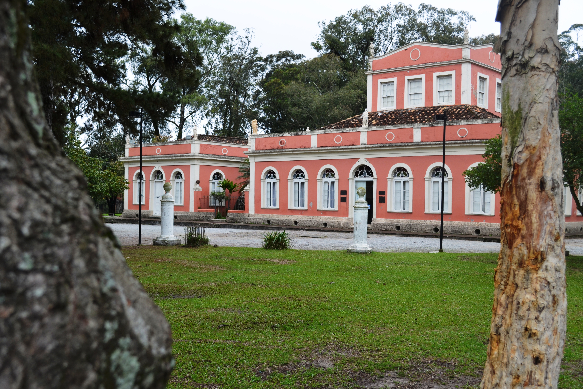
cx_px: 292
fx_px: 632
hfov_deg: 49.6
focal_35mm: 39
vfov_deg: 34.2
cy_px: 194
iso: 100
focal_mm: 26
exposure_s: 1/125
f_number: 5.6
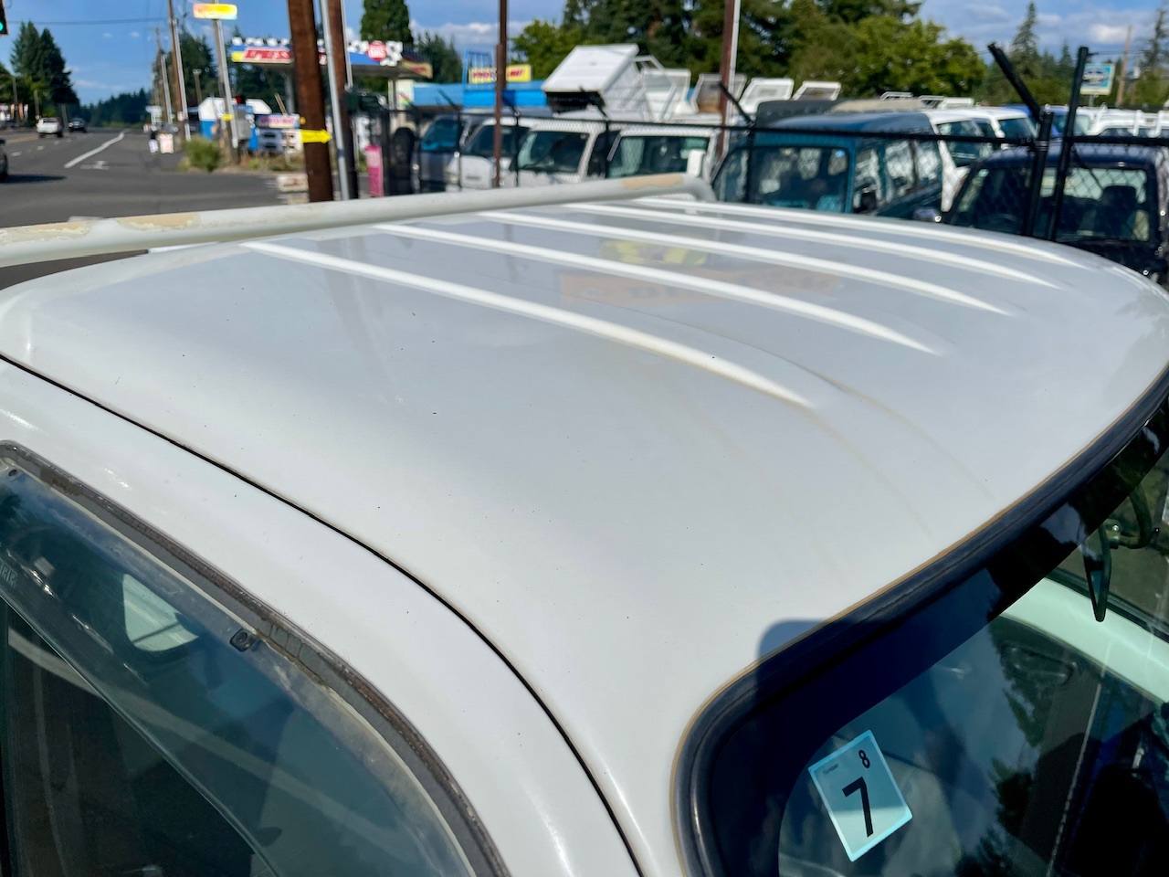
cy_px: 438
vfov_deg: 54.9
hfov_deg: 69.4
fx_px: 844
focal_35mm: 25
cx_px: 584
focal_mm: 5.1
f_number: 1.6
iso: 32
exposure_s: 1/13514
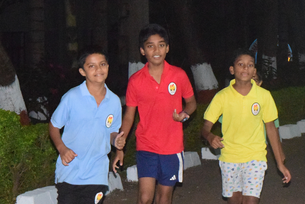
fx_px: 1415
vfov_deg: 8.2
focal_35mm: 167
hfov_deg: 12.3
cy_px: 122
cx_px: 235
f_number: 8
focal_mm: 55
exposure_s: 1/100
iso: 12800
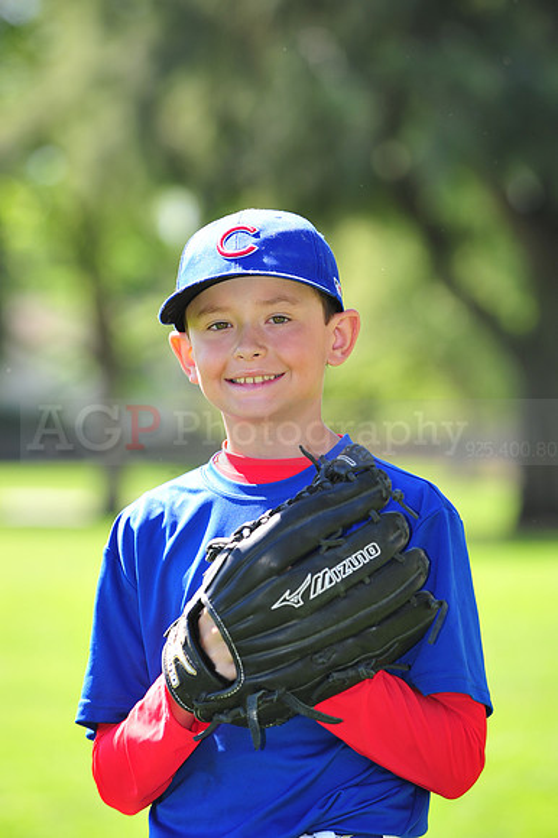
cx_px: 279
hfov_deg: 6.9
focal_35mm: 200
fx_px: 4655
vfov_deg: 10.3
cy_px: 419
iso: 200
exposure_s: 1/250
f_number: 5.6
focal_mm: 200
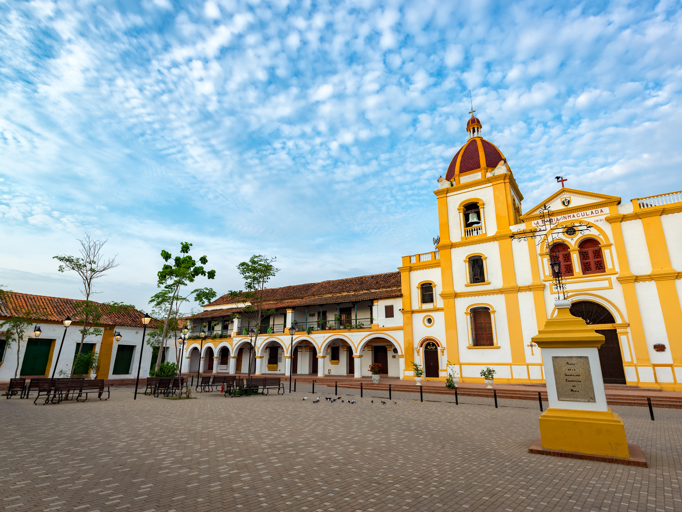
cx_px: 344
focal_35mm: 20
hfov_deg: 81.7
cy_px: 250
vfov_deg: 66.0
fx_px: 394
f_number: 8
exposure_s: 1/200
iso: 200
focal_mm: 18
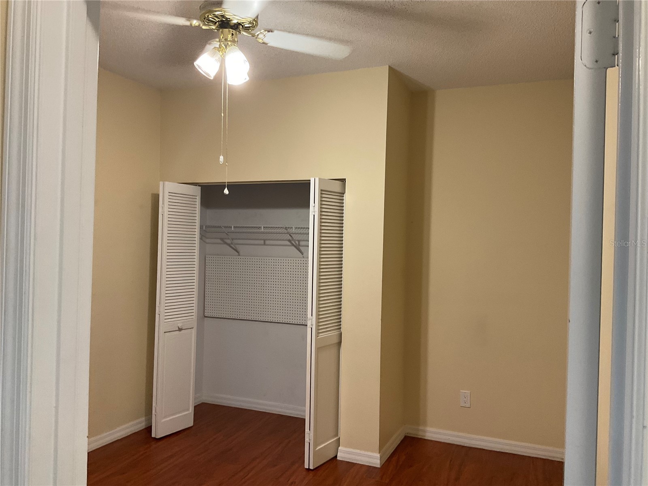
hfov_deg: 61.7
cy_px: 243
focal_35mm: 29
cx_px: 324
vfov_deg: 48.2
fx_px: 543
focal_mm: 3
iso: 100
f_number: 1.8
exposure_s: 1/60
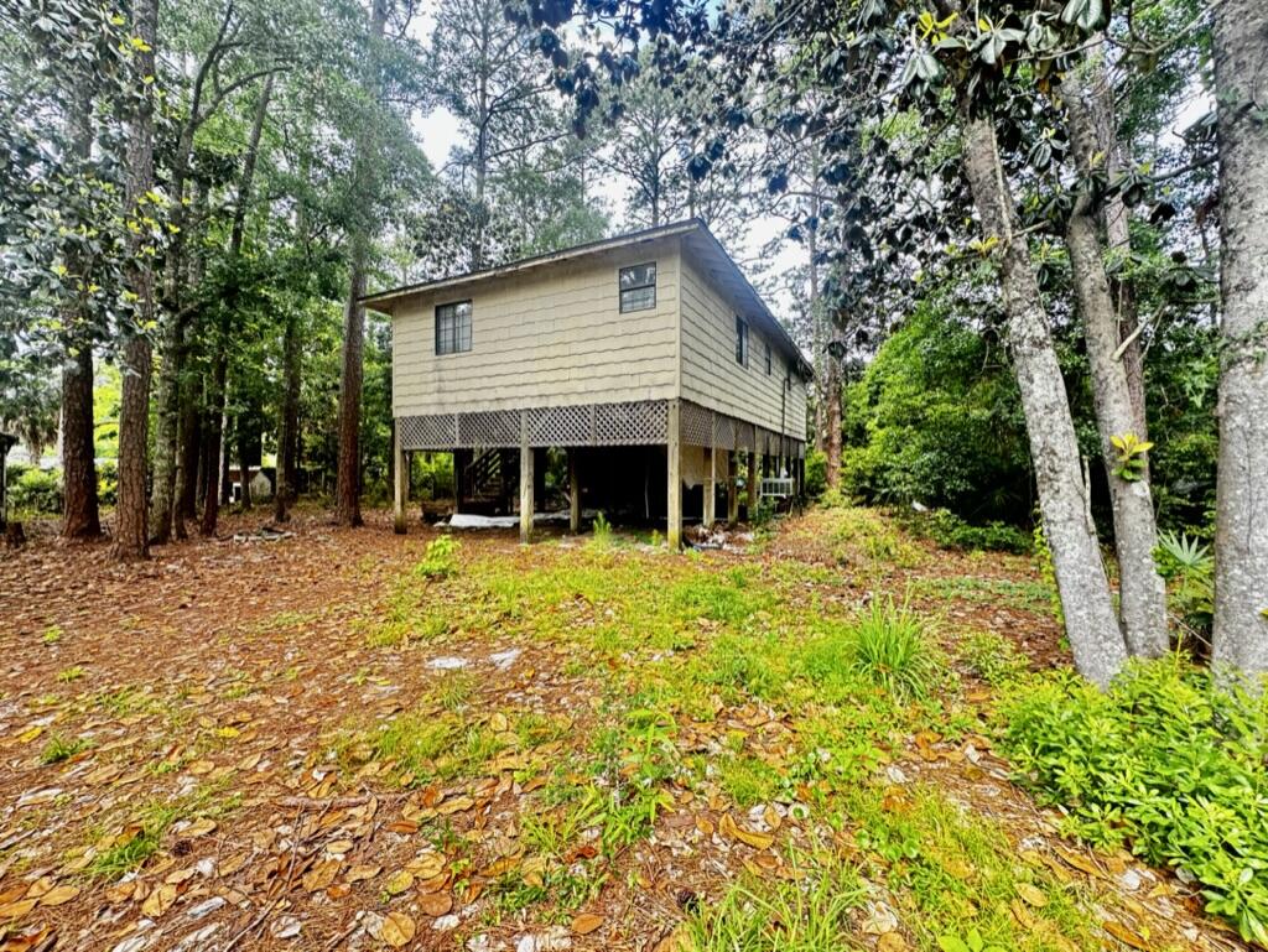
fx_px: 513
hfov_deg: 102.0
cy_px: 476
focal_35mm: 14
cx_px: 634
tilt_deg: -1.6
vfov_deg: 85.7
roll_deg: -0.3
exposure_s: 1/99
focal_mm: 2.22
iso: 100
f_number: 2.2
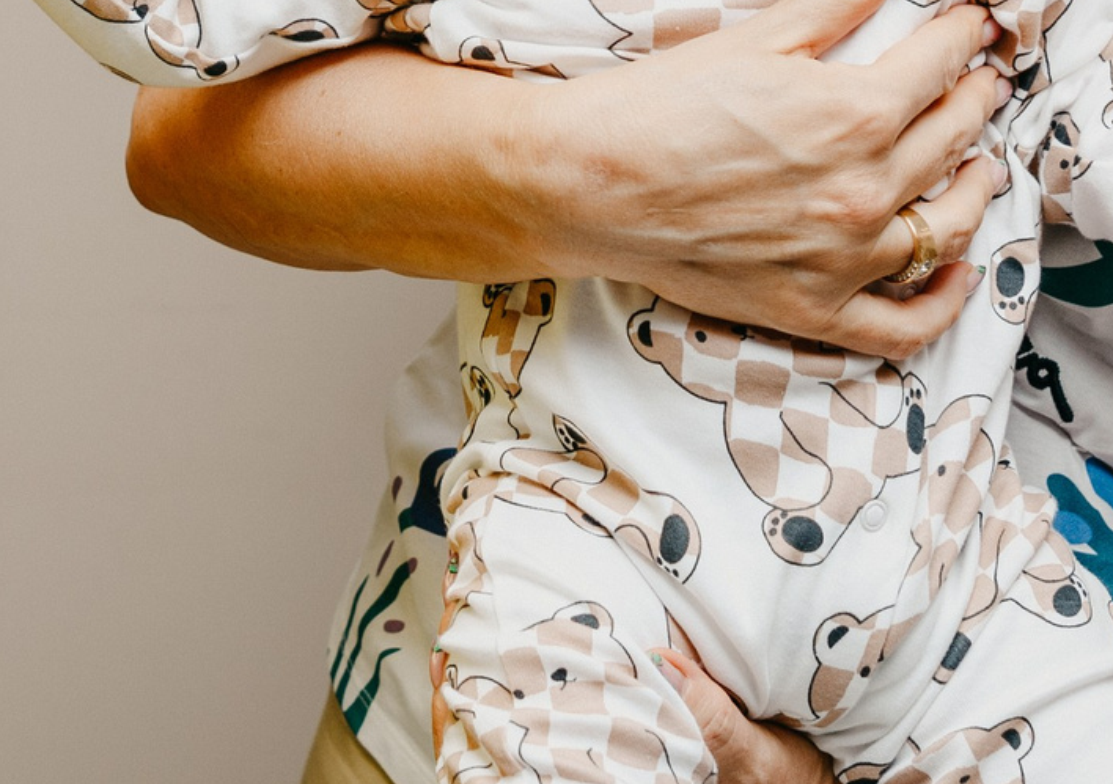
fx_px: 3525
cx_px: 347
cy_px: -162
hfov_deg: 17.9
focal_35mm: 112
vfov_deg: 12.4
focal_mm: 29
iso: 125
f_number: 3.5
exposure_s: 1/160
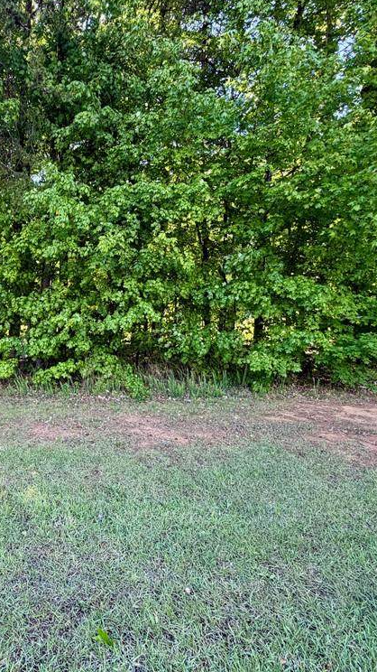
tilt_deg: +0.2
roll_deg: -2.6
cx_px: 52
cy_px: 326
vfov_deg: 83.8
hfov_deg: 49.0
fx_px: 374
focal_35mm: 21
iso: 80
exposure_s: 1/121
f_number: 2.2
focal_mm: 2.22
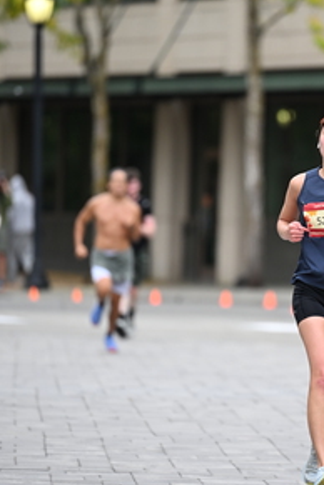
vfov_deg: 5.5
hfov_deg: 3.6
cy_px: 247
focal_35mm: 378
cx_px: 293
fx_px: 5103
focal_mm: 200
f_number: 2.8
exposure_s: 1/2000
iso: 640
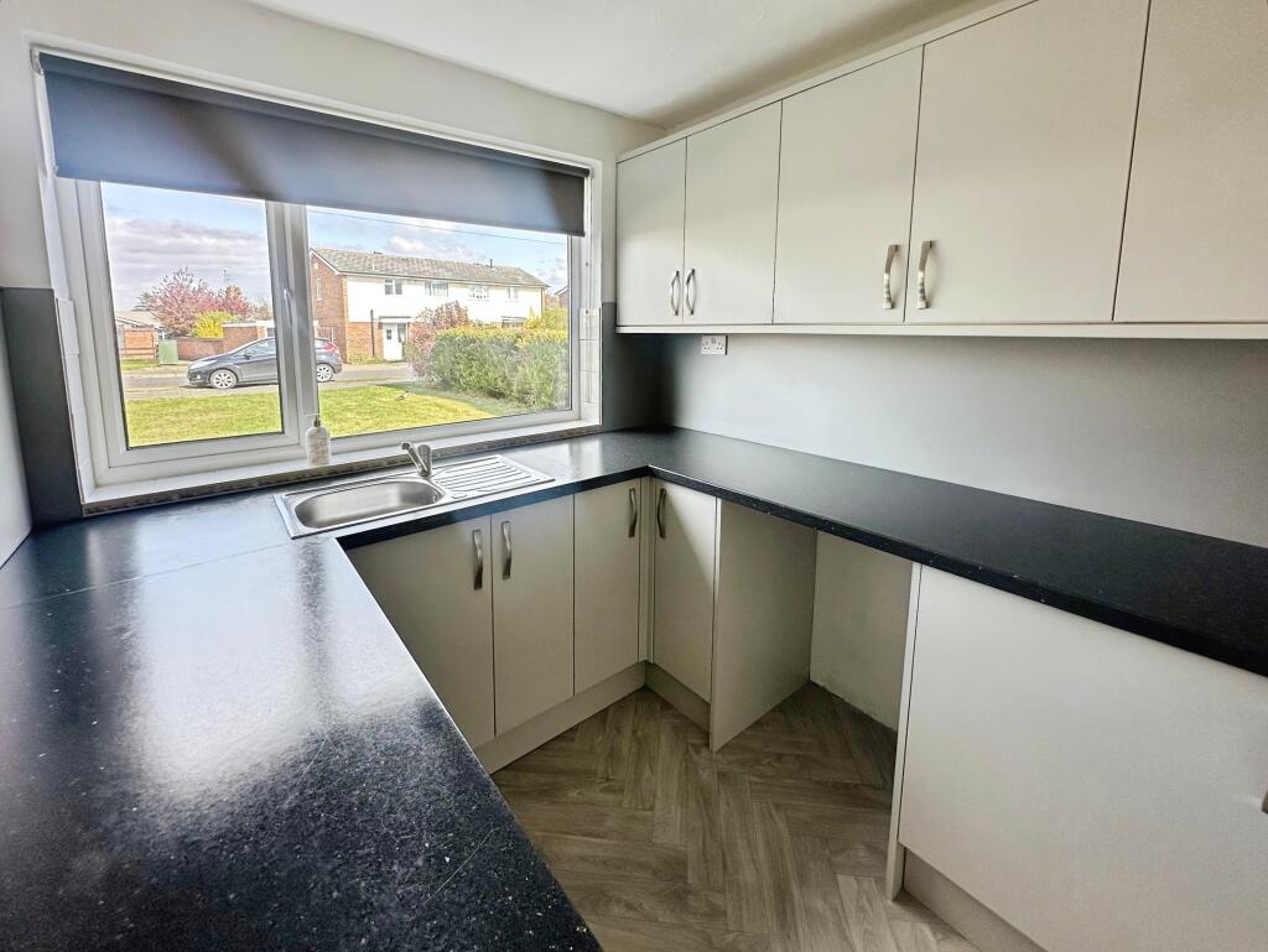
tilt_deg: -11.0
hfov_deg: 102.0
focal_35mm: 14
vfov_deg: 85.7
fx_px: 513
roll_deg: +0.7
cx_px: 634
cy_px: 476
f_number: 2.2
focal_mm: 2.22
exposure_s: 1/237
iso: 40
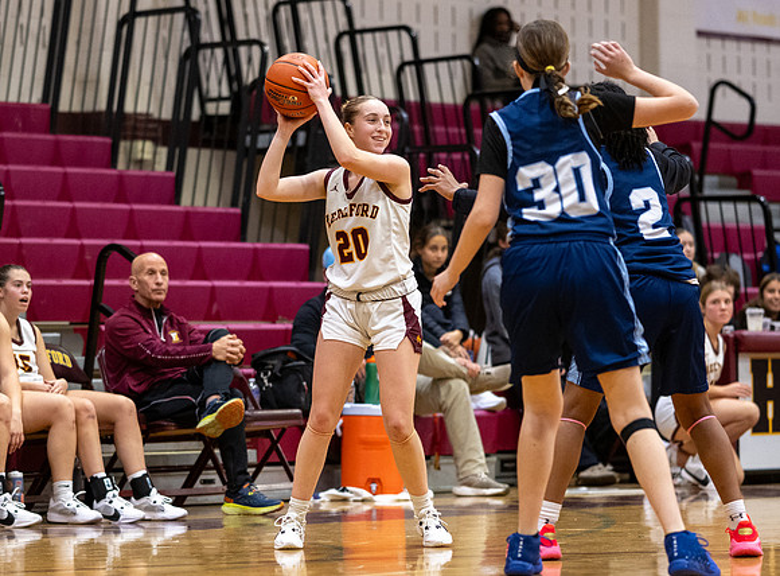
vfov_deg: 8.7
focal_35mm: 168
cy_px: 355
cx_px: 314
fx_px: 3773
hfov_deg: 11.8
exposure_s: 1/1250
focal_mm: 85
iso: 2500
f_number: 1.8
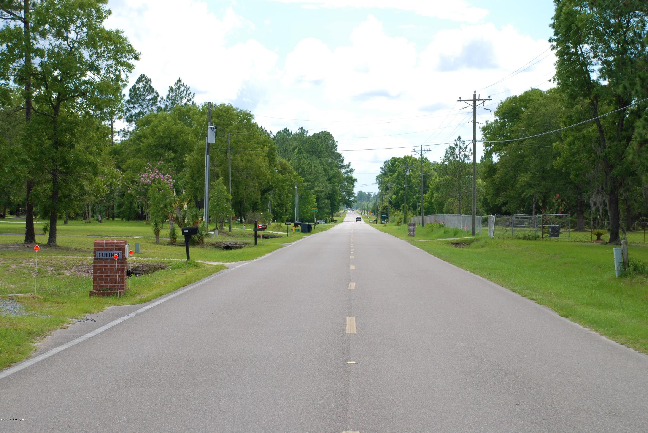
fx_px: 1406
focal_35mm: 78
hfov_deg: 26.0
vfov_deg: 17.5
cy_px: 216
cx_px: 324
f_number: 8
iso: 100
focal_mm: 52
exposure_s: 1/200
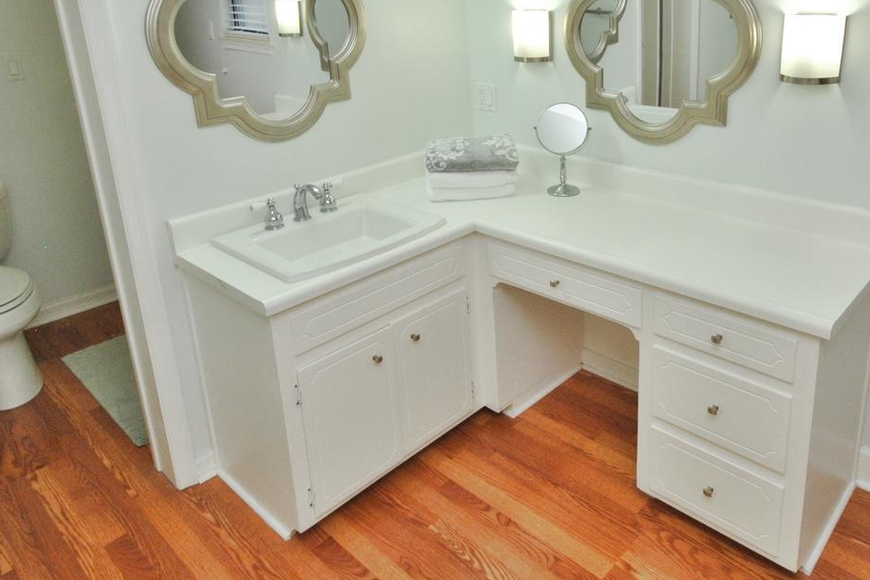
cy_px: 168
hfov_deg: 68.7
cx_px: 522
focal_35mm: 26
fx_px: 628
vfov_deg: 48.2
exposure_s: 1/10
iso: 400
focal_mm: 10
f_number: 16
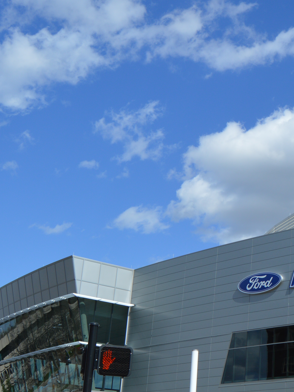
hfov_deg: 21.6
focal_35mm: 62
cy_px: 223
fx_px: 702
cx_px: 372
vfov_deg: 31.2
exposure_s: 1/320
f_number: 9
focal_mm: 18
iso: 100
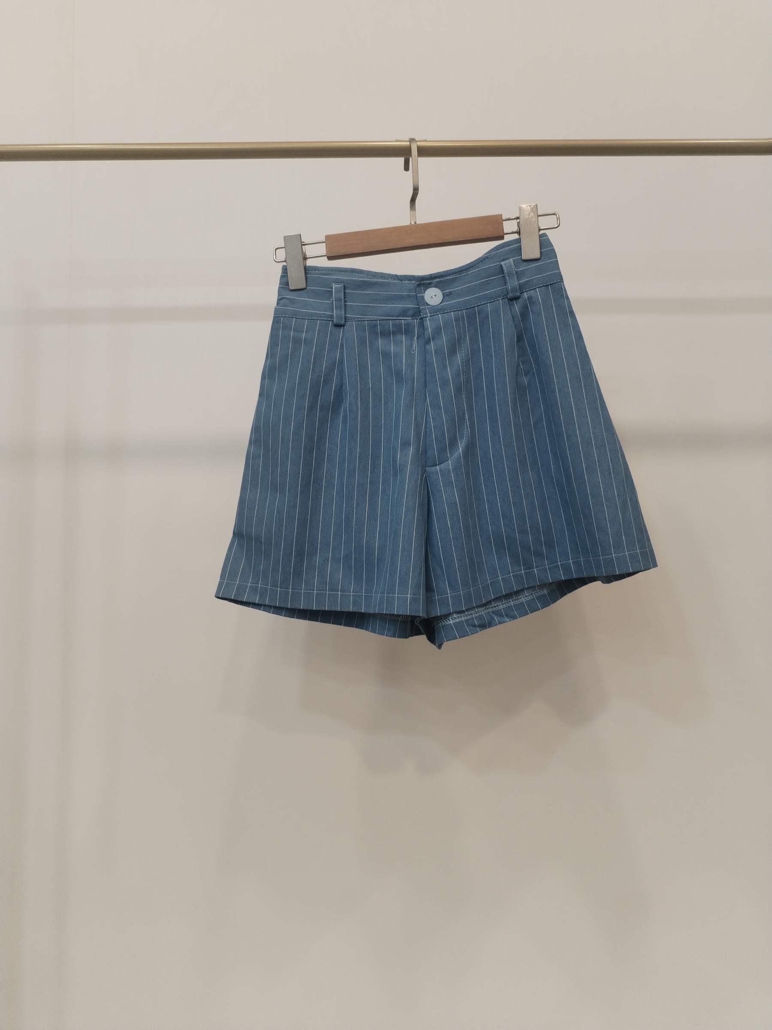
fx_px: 862
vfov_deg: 61.7
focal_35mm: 29
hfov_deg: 48.2
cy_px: 515
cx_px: 386
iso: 311
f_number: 1.8
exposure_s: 1/60
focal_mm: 4.75
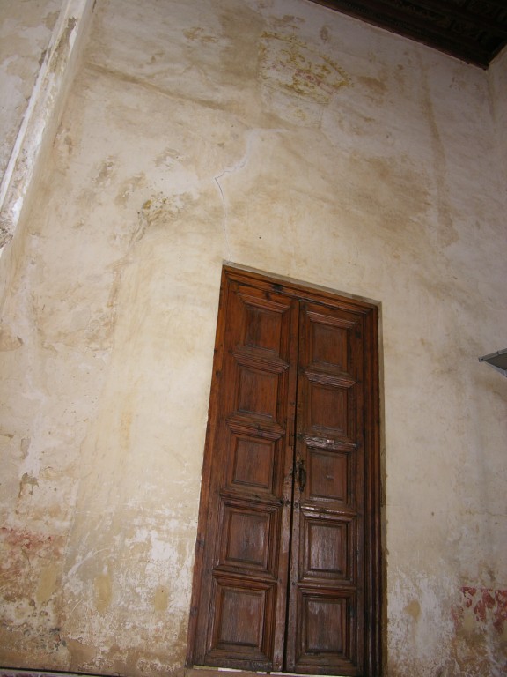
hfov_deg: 40.7
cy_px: 338
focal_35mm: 35
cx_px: 254
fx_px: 683
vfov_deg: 52.6
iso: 73
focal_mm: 8.9
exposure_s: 1/4.1
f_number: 2.8
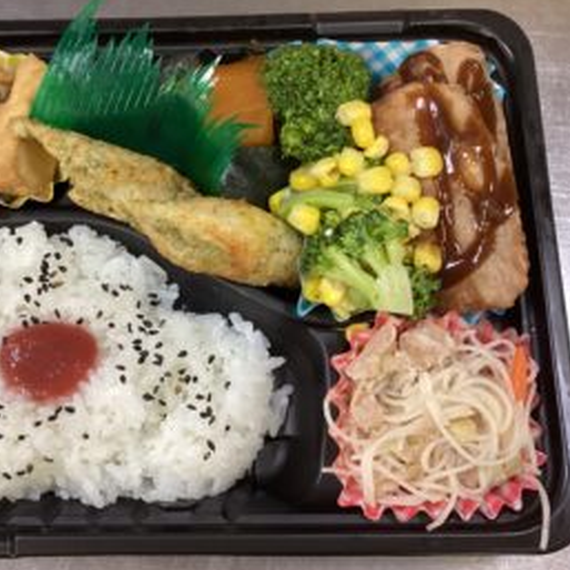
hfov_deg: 41.3
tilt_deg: -75.9
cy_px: 281
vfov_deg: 41.9
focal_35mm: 40
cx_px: 185
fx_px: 745
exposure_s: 1/60
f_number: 2.4
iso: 200
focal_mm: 3.3
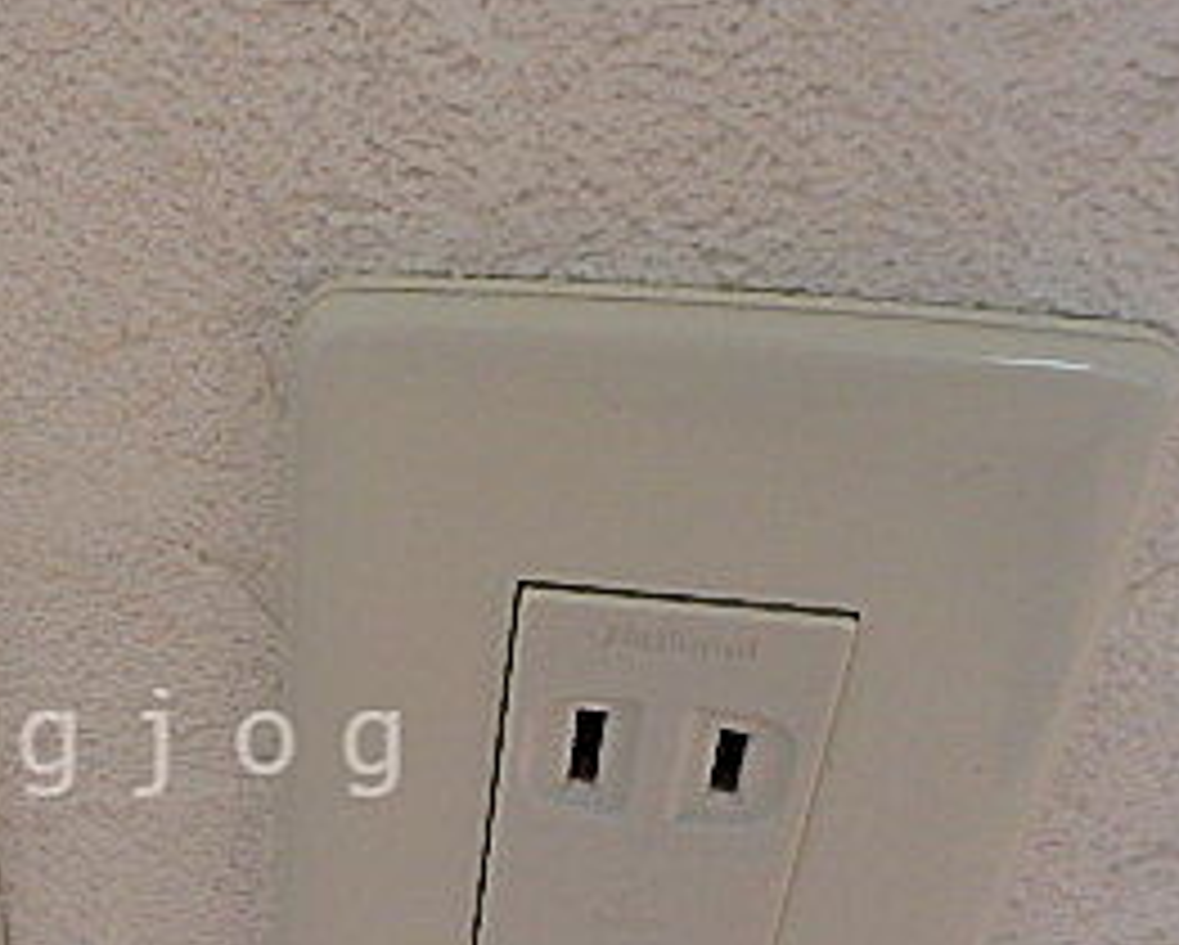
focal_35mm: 50
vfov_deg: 29.7
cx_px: 117
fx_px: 1746
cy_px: 742
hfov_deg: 35.1
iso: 200
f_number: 3.5
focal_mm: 3.7
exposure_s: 1/40
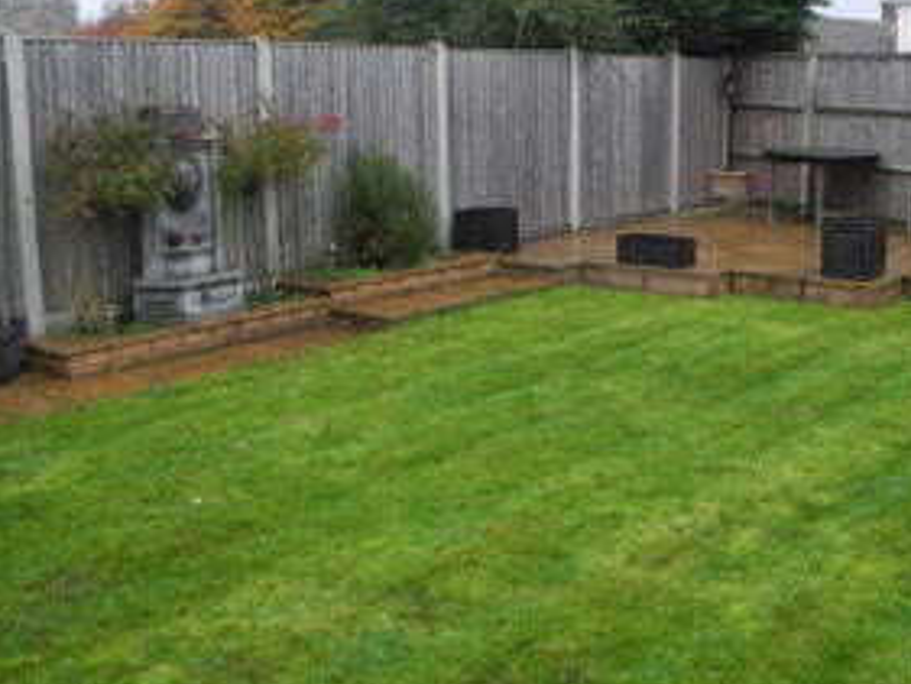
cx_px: 679
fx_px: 1527
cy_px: 355
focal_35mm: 58
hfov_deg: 32.6
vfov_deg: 25.2
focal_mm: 6
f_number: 2.8
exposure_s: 1/39.7
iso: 100
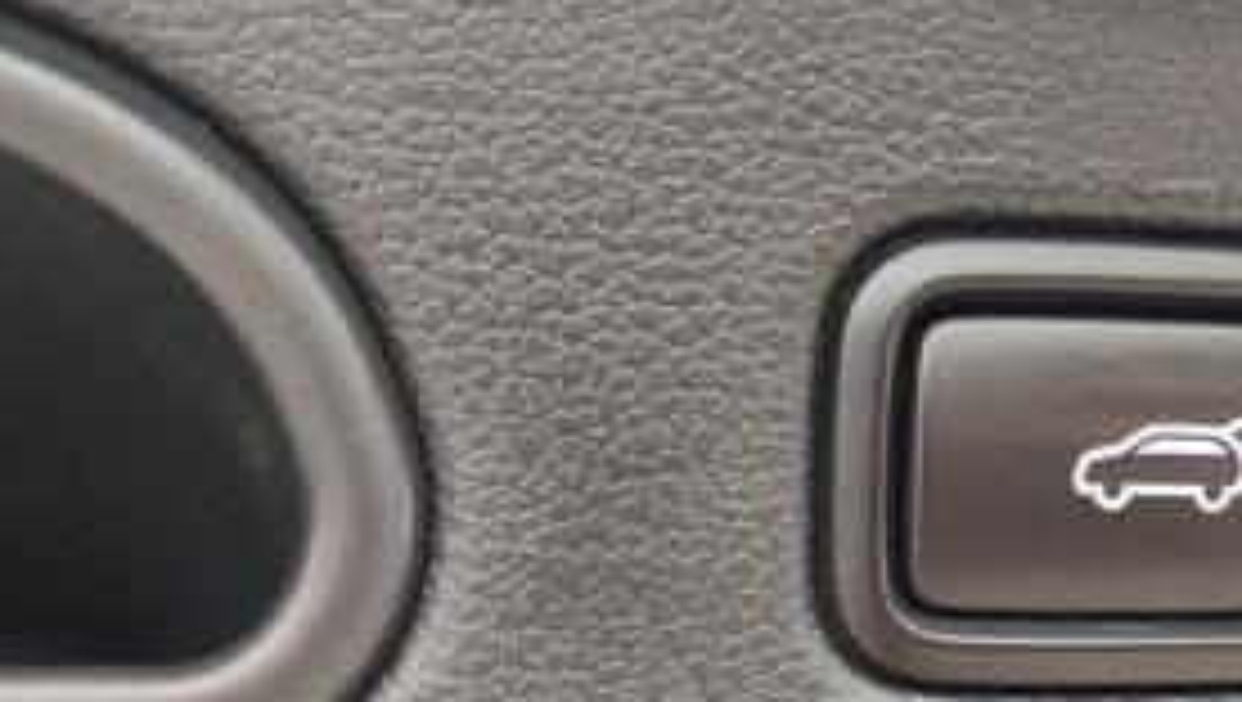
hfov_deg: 34.6
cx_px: 1030
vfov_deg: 20.8
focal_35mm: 58
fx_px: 1912
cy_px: 414
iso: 469
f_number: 1.88
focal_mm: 5.56
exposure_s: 1/120
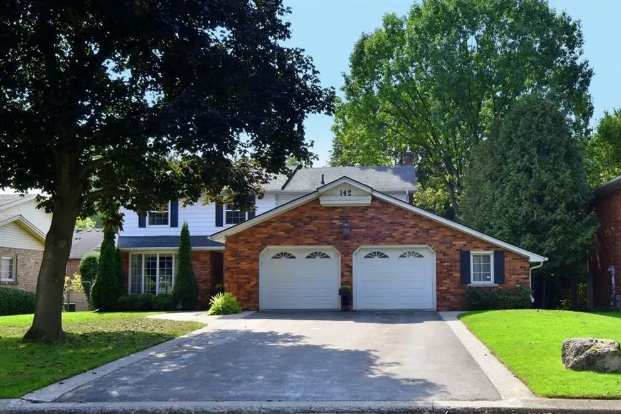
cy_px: 210
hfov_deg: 61.9
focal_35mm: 30
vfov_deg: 43.6
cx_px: 320
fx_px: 517
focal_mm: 29
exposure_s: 1/400
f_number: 10
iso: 500
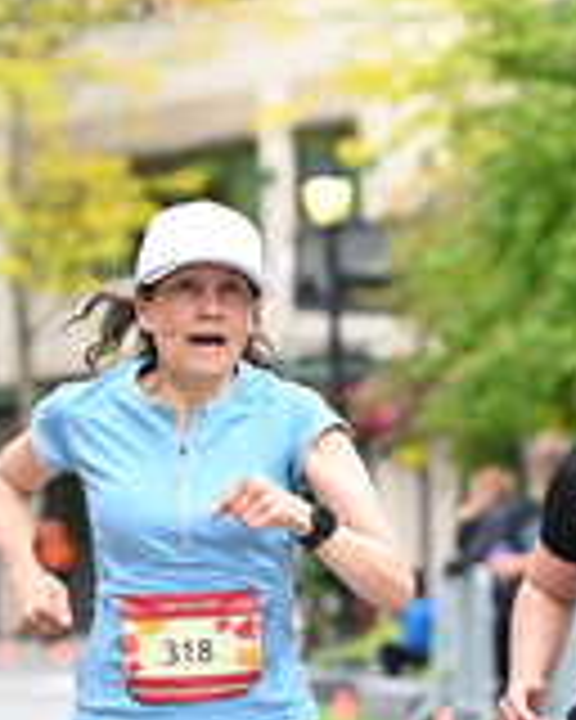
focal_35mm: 278
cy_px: 504
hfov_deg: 5.6
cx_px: 569
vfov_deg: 7.0
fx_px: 5924
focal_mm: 86
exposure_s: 1/1600
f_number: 2.8
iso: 640
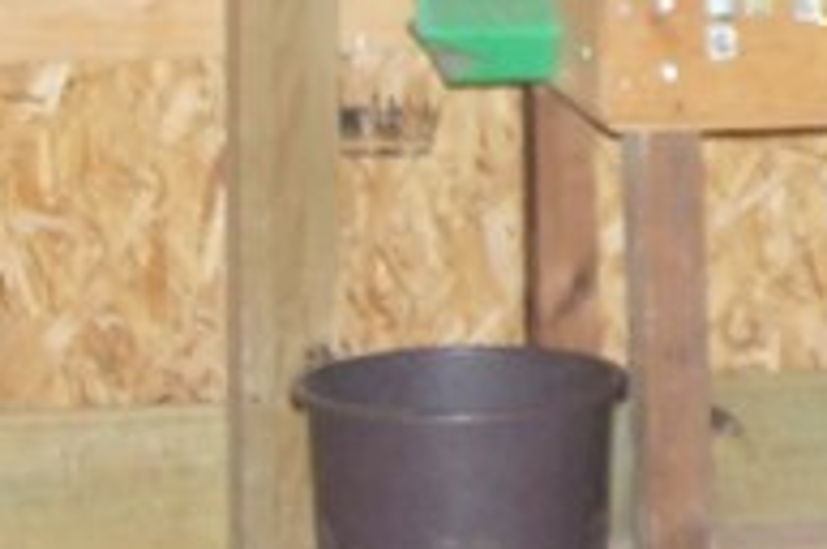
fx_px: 5412
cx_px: 1635
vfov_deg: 5.7
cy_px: -416
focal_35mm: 236
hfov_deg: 8.3
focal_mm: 28
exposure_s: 1/60
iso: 1000
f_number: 4
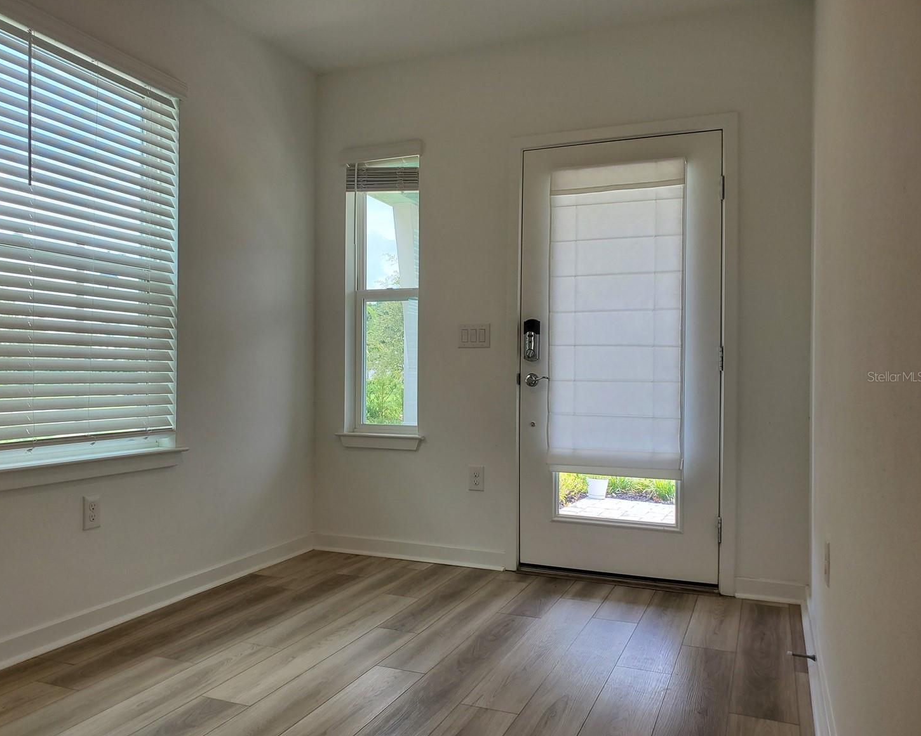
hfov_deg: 62.1
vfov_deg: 51.5
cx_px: 419
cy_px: 376
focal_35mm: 28
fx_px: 763
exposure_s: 1/156
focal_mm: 4.3
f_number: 2.4
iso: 50
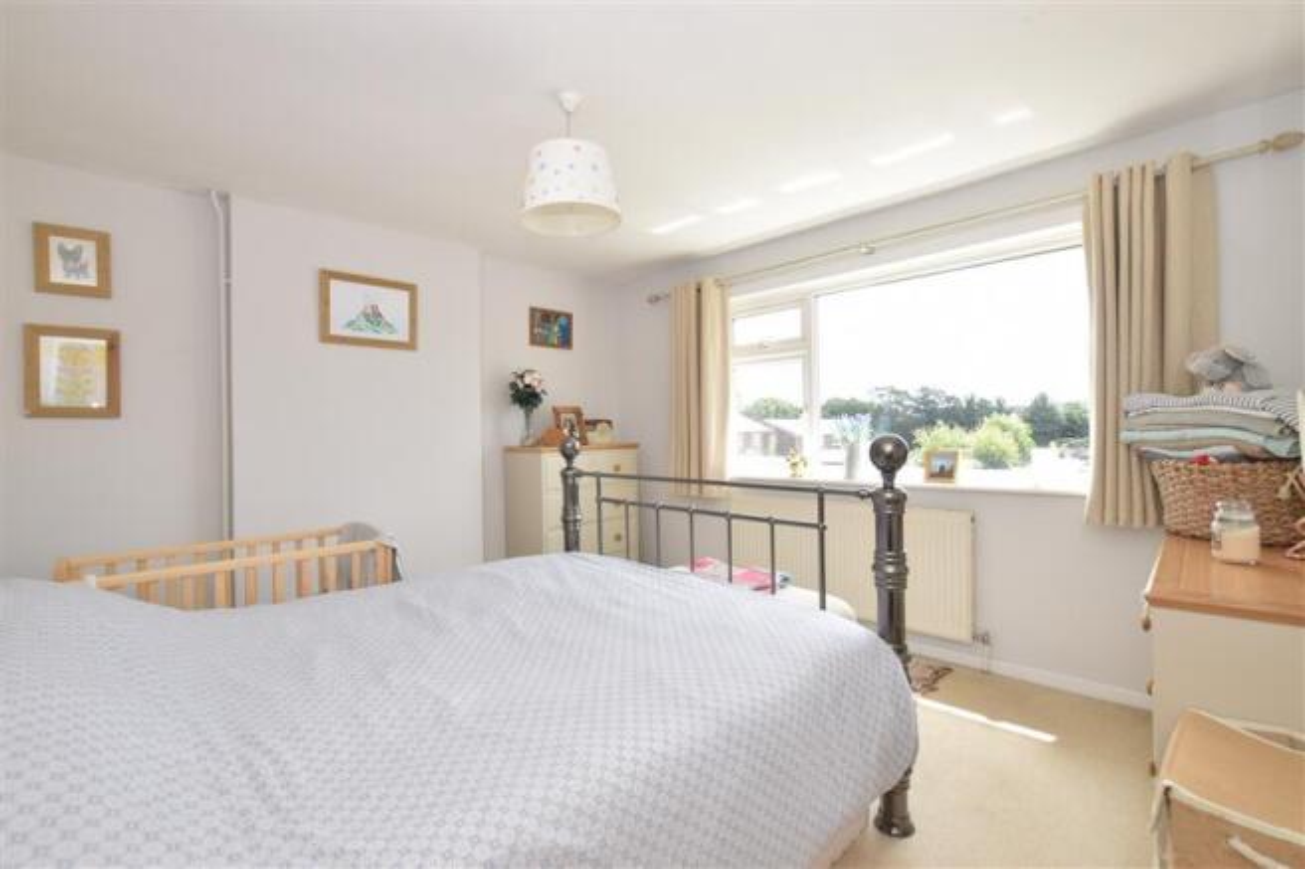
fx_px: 544
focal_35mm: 15
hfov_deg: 100.4
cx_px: 652
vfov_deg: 77.3
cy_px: 434
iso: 400
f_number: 7.1
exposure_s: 1/160
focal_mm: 10
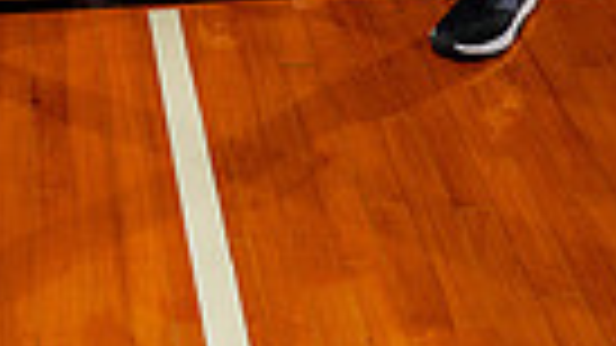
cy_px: -629
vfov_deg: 9.6
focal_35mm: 103
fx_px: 1682
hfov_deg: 20.5
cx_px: 126
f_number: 8
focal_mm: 30
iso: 100
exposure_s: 1/250
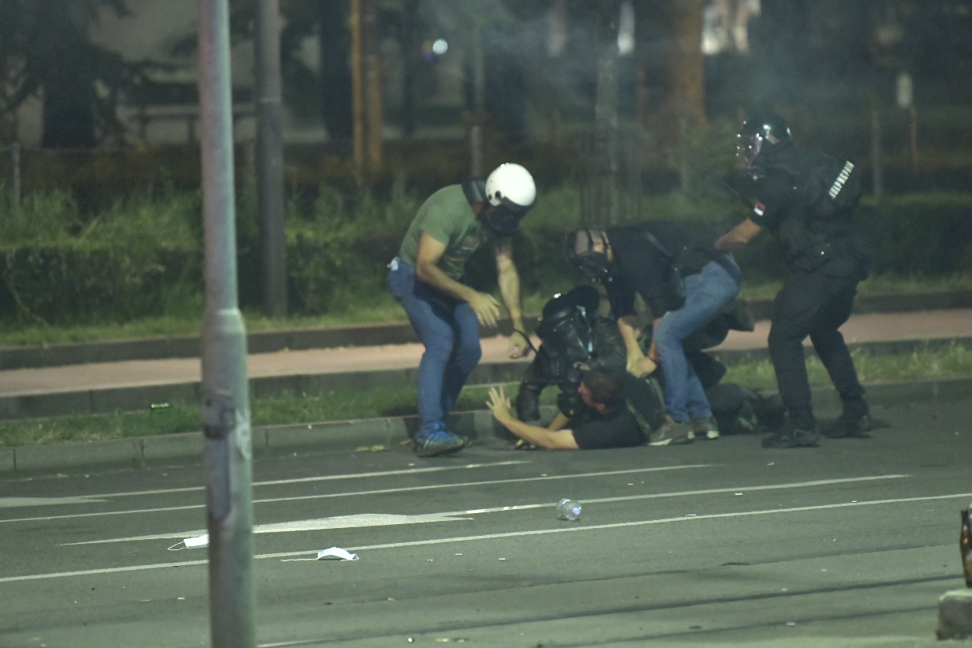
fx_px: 7100
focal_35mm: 263
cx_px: 501
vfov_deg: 5.2
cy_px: 305
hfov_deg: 7.8
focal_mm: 200
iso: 16000
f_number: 2.8
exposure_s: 1/160
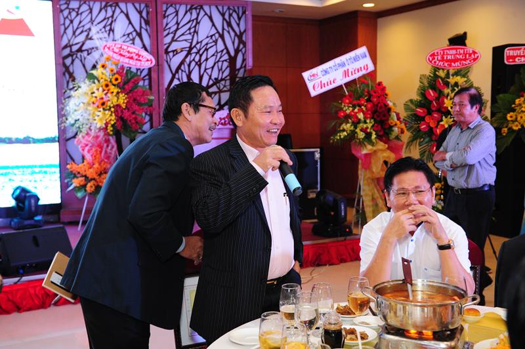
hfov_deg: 41.1
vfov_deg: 28.0
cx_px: 262
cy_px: 174
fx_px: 699
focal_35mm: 48
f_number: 5
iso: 2500
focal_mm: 48
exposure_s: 1/125
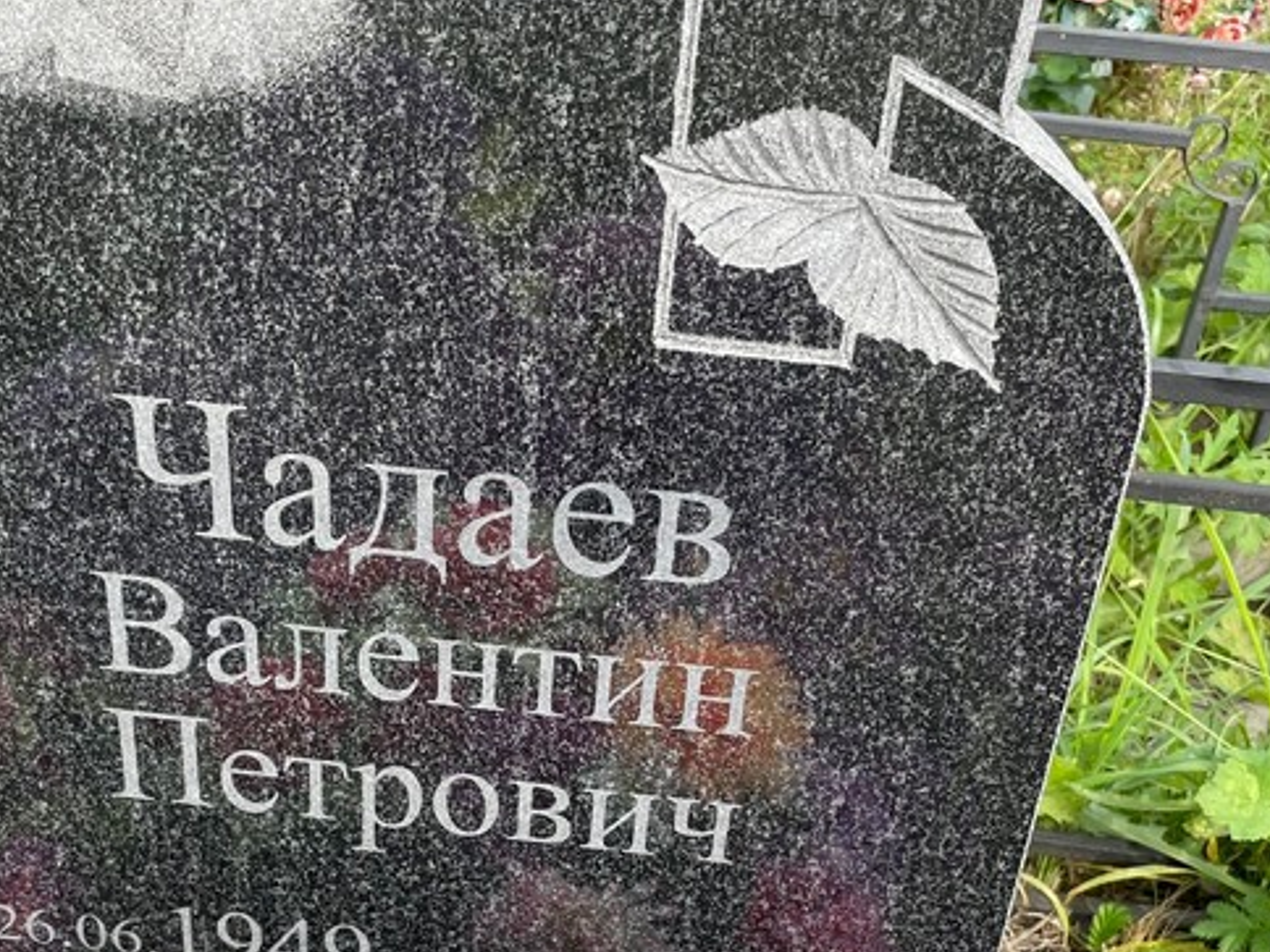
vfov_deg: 32.9
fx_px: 1578
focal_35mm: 43
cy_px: 716
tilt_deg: -34.9
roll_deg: -2.4
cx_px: 483
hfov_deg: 43.5
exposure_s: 1/812
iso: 32
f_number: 1.6
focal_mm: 4.2
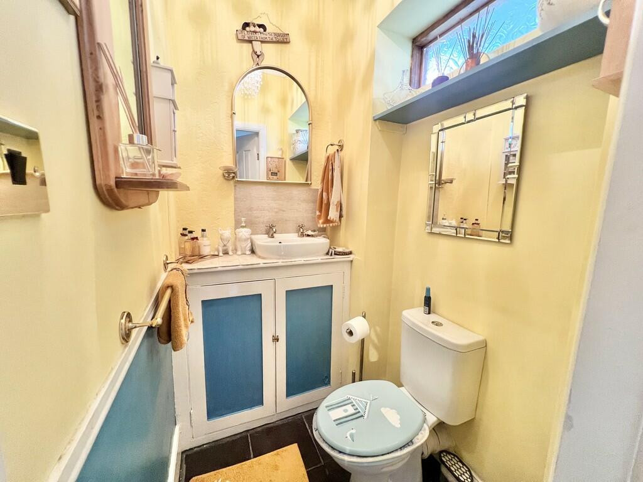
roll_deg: -1.4
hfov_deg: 106.2
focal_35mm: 13
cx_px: 322
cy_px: 241
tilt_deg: -9.7
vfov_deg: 89.9
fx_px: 241
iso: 250
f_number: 1.8
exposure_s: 1/50
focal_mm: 1.57
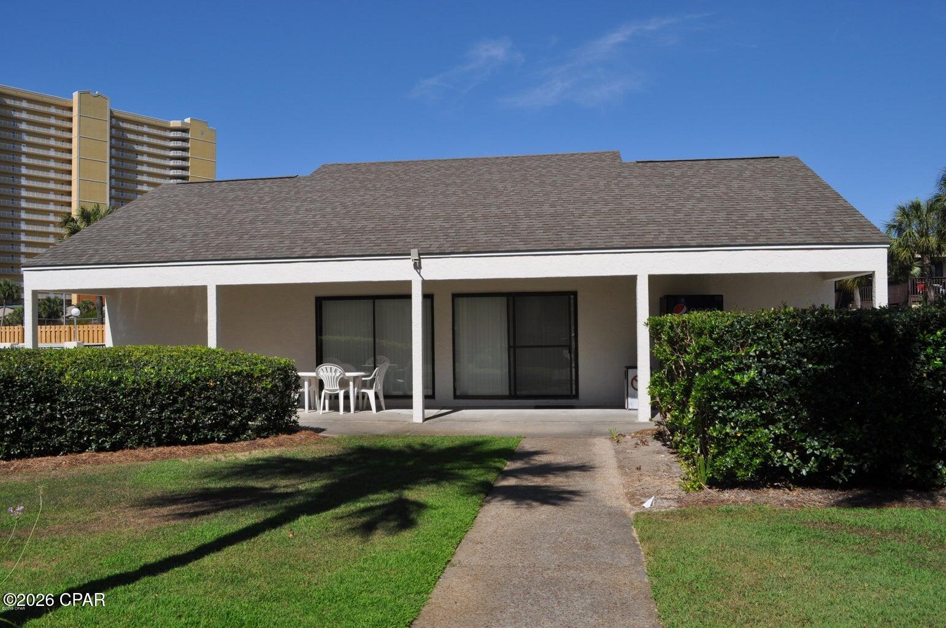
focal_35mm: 27
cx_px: 473
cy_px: 314
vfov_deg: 47.8
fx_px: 709
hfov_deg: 67.4
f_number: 11
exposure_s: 1/500
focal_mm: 18
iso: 200
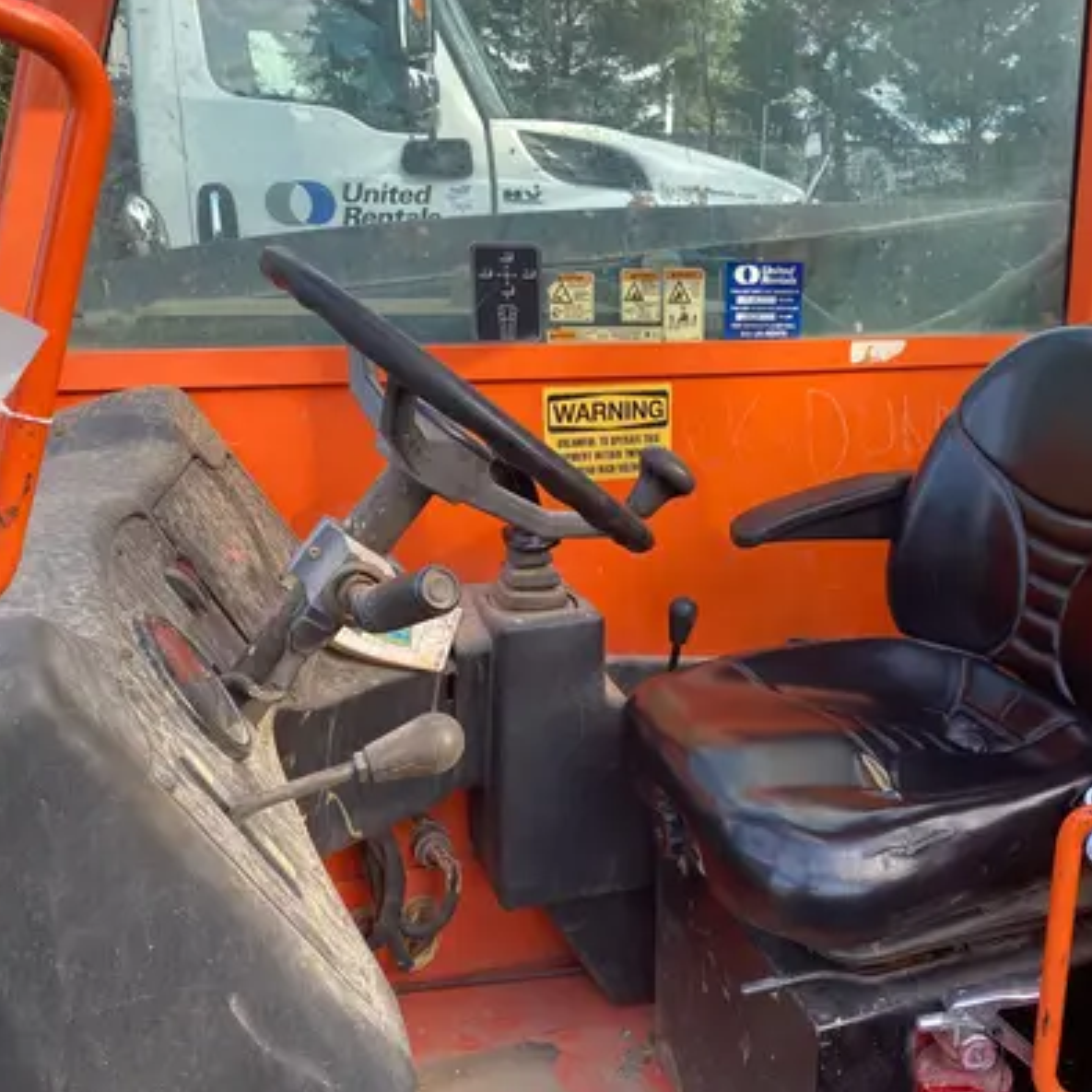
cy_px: 557
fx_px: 1142
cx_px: 683
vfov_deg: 51.1
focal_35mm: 32
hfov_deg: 50.6
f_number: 1.8
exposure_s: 1/166
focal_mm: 4.25
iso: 32
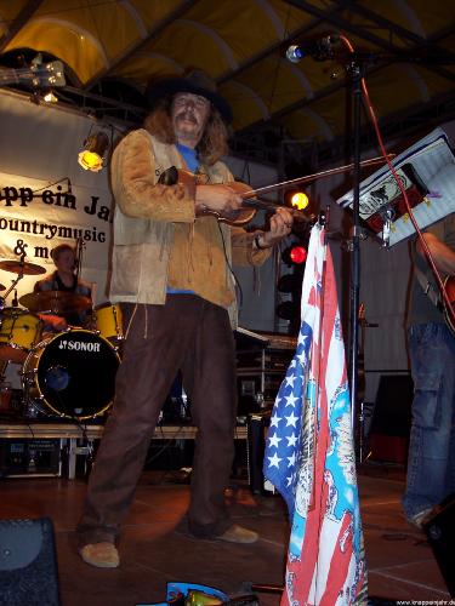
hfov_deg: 36.8
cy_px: 303
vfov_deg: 47.9
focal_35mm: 39
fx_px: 683
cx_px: 228
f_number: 2.8
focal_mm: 8
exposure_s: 1/60
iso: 100
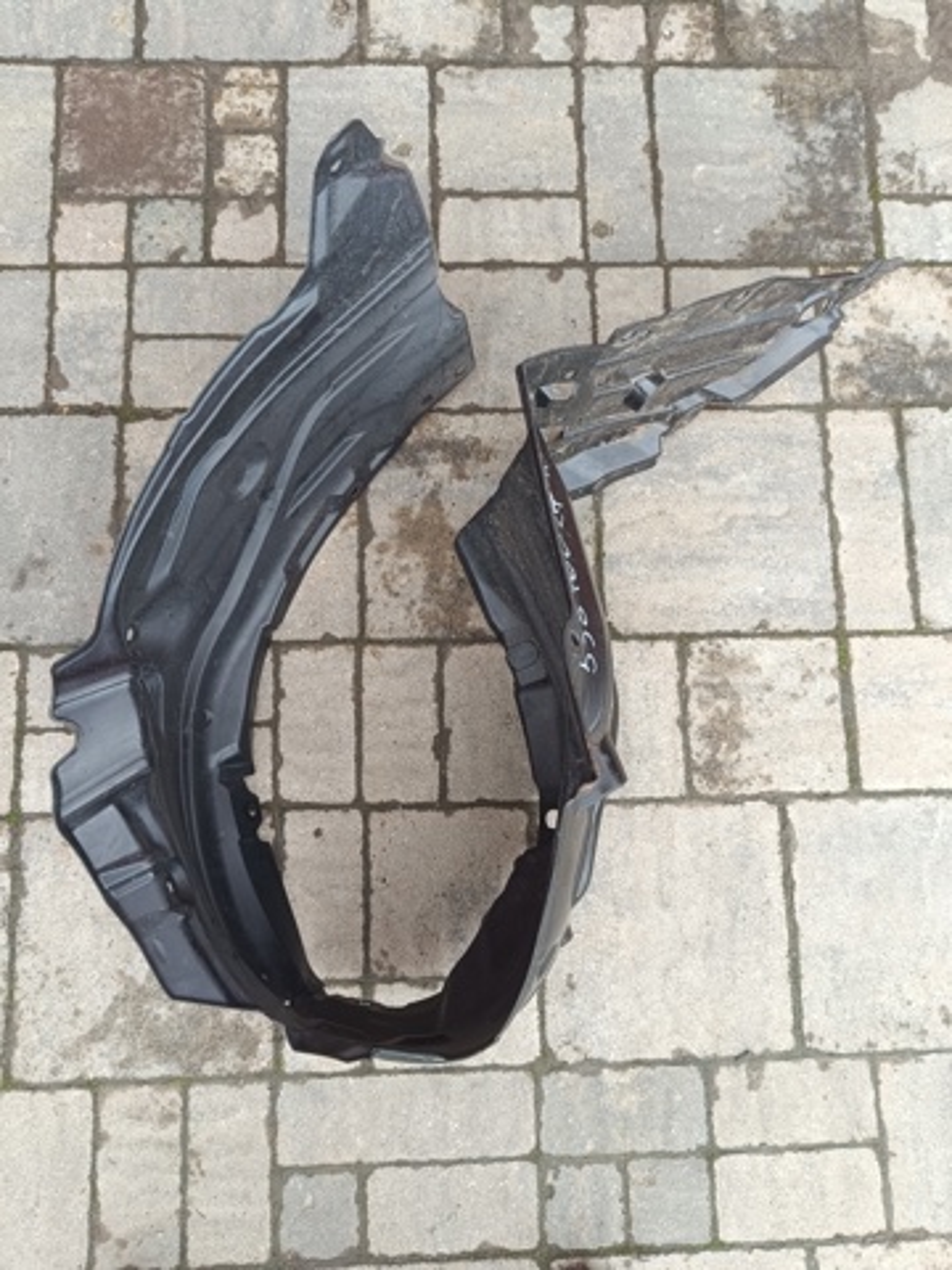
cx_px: 476
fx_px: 880
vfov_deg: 71.6
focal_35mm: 24
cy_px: 635
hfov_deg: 56.8
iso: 84
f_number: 1.88
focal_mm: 5.59
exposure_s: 1/101
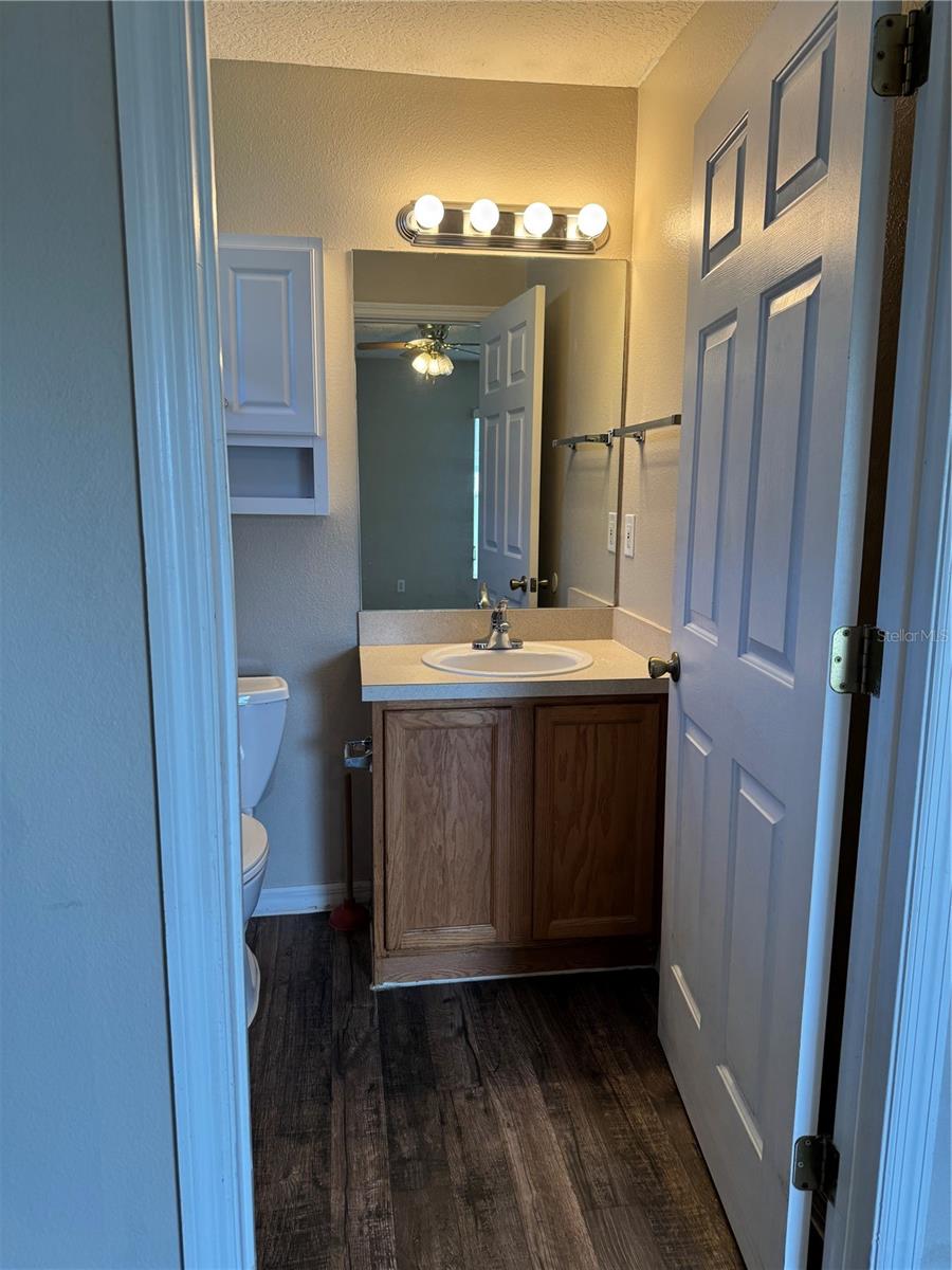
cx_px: 476
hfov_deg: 56.8
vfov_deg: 71.6
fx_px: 880
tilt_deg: -9.5
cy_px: 635
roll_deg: -0.4
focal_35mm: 24
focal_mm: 6.76
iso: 100
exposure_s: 1/120
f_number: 1.78
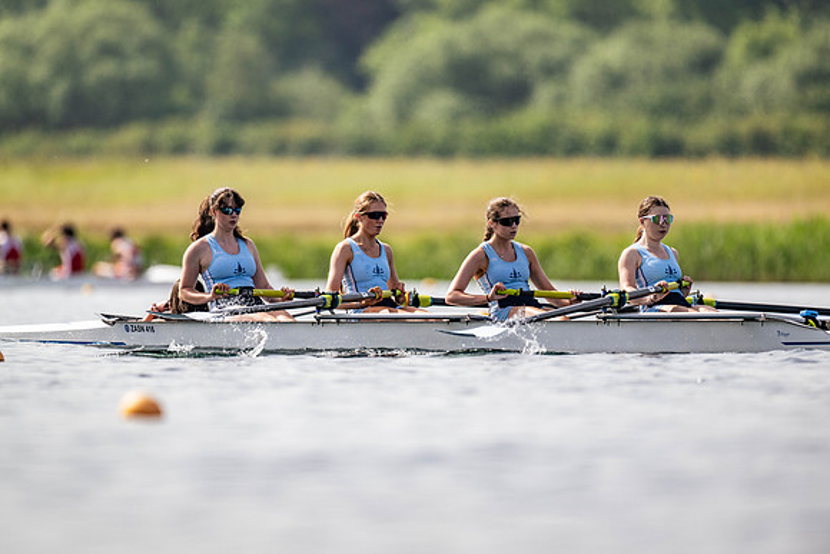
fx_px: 13843
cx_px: 415
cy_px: 277
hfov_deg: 3.4
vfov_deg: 2.3
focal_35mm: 600
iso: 160
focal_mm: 600
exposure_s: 1/2500
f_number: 4
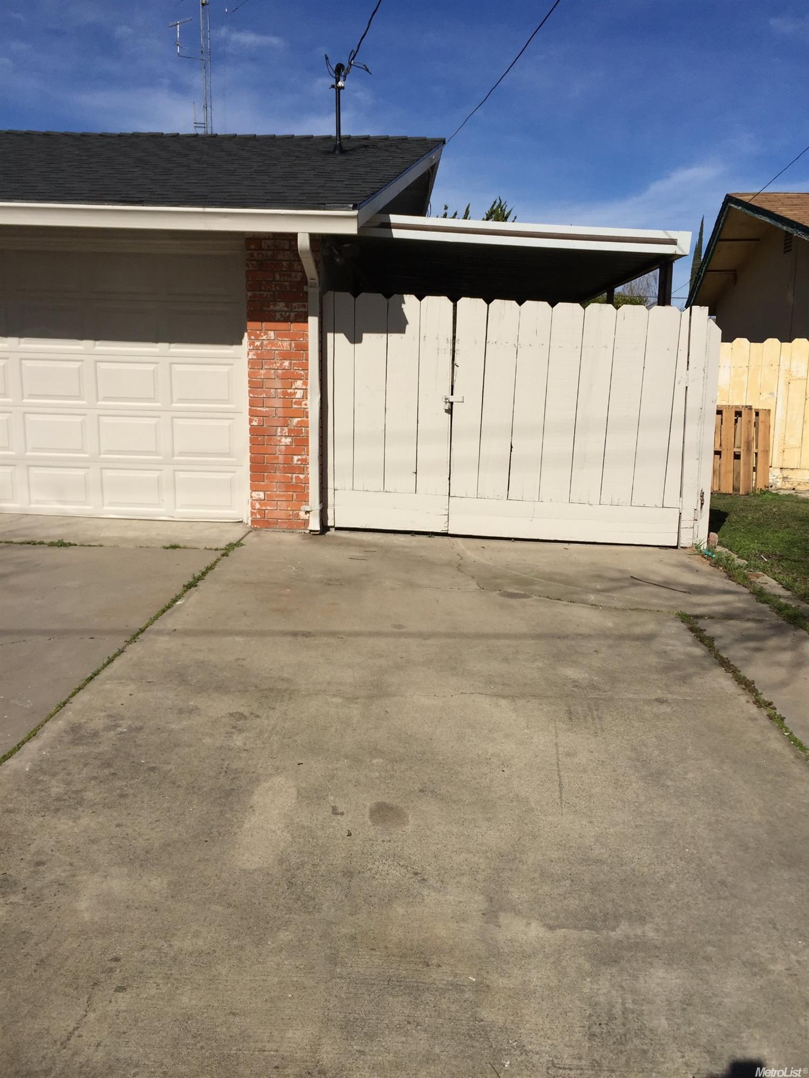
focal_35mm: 29
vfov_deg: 61.7
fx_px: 904
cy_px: 539
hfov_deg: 48.2
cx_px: 404
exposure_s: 1/5650
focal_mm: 4.15
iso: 32
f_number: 2.2
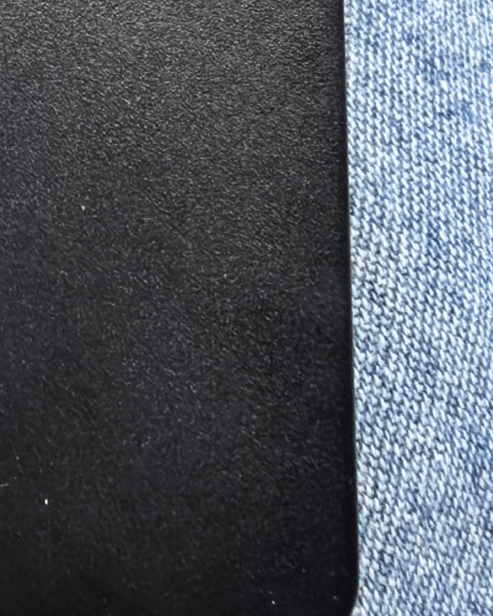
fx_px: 1714
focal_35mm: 94
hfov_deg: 15.7
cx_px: -125
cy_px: -410
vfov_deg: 17.5
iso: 80
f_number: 2.2
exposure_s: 1/100
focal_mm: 1.95
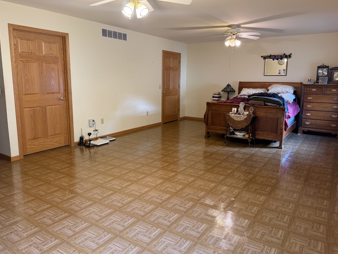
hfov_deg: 67.3
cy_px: 120
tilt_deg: -10.1
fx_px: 254
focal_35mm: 26
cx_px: 170
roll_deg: -0.5
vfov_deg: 53.0
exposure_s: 1/60
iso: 250
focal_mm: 6.76
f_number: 1.78
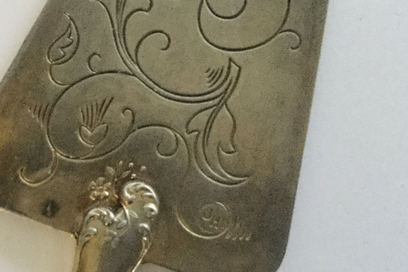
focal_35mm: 59
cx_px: 91
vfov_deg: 22.9
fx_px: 669
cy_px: 176
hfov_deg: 33.1
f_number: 2.4
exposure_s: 1/17
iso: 400
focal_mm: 3.3
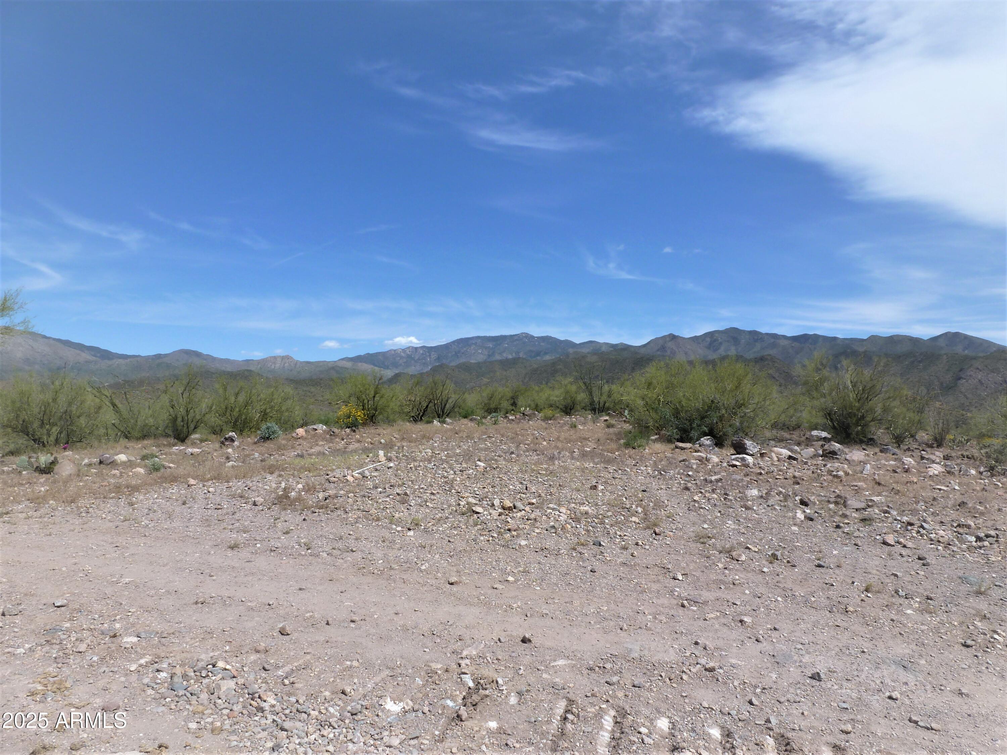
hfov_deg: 71.6
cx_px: 504
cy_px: 378
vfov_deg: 56.8
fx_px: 698
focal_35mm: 24
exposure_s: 1/500
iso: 100
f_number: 5.6
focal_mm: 4.3
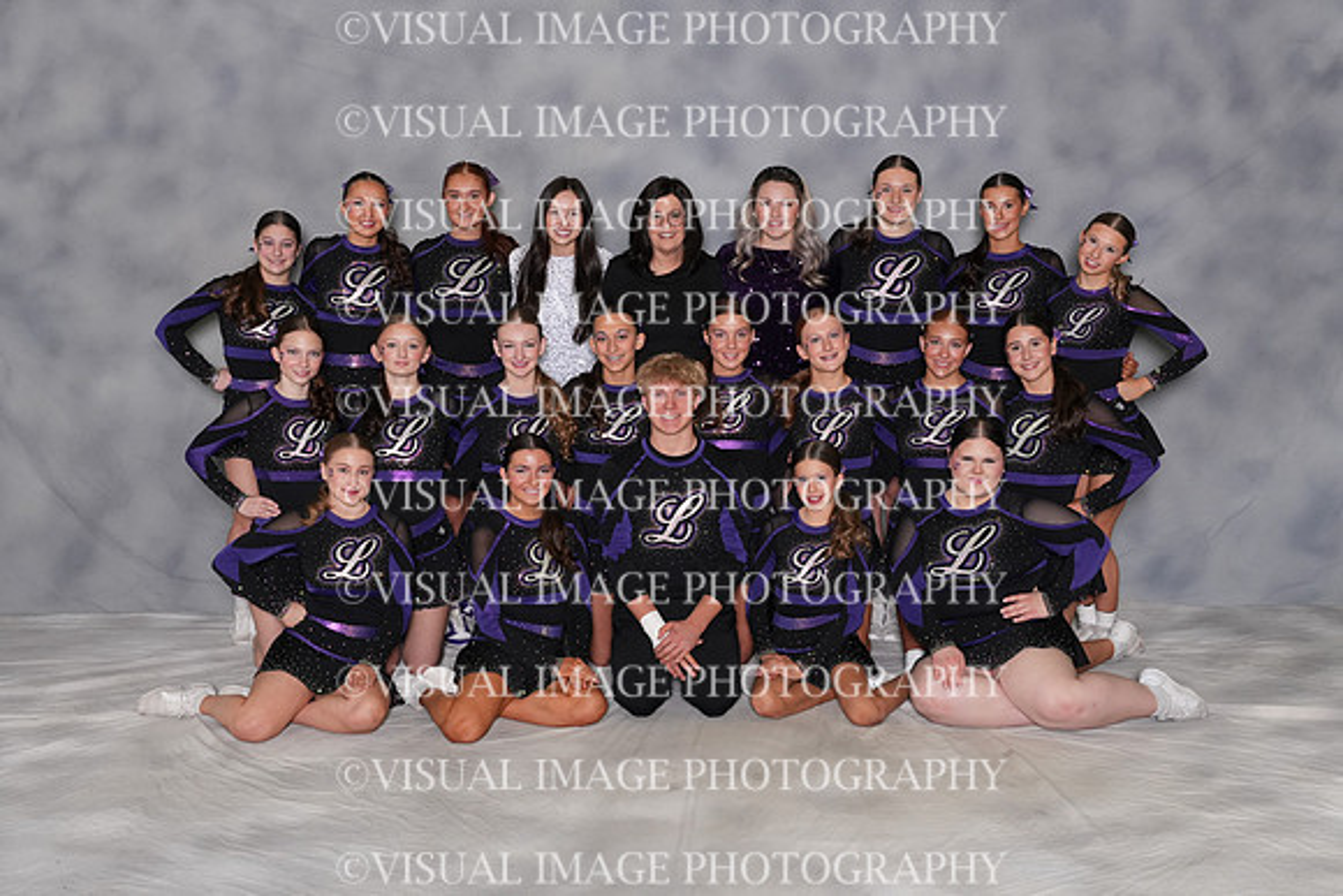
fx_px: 1903
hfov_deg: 38.9
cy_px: 448
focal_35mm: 51
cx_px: 672
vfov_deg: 26.5
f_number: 8
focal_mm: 34
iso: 800
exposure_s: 1/80
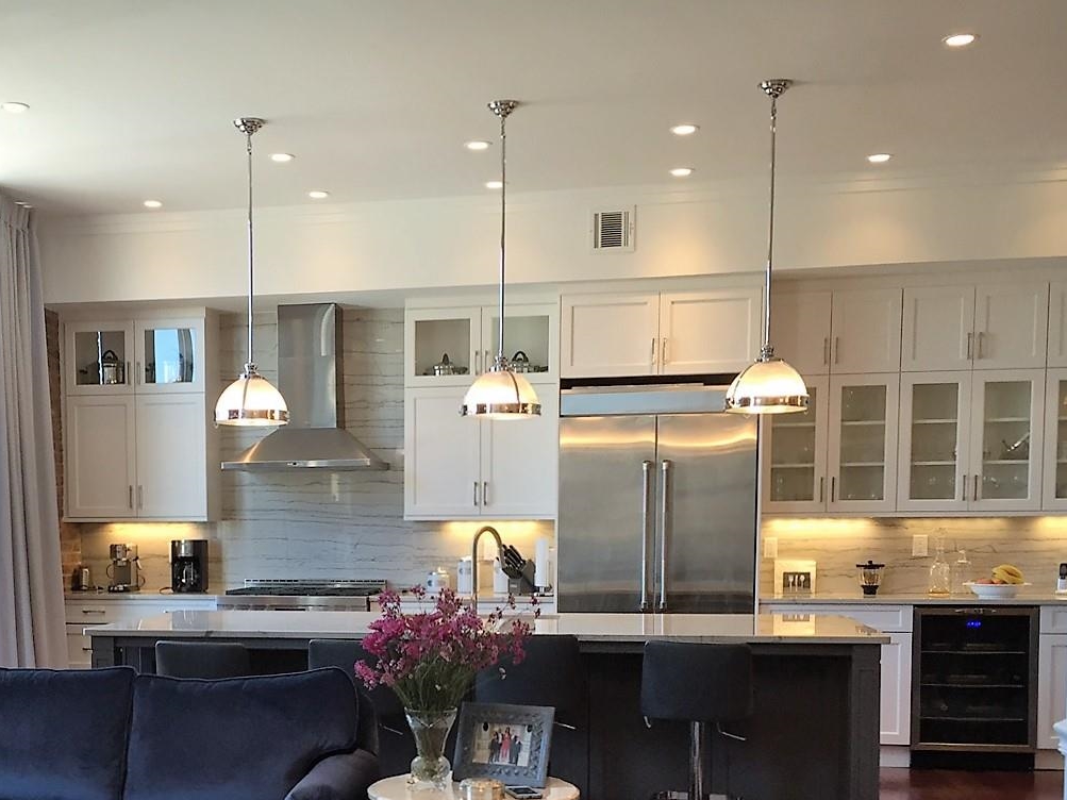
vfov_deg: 30.2
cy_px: 631
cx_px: 315
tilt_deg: -5.5
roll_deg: +0.5
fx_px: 1449
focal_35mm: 47
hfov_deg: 39.7
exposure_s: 1/40
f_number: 2.2
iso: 32
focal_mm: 4.15
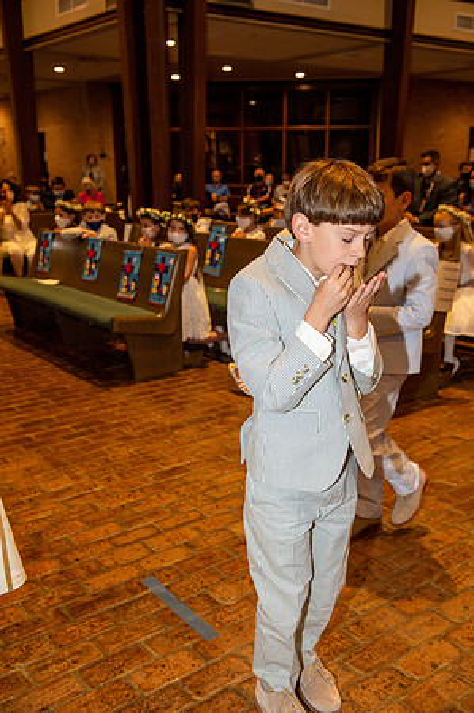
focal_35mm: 38
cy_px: 356
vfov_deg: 50.7
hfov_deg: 35.0
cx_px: 237
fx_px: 752
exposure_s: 1/125
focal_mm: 38
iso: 1600
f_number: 5
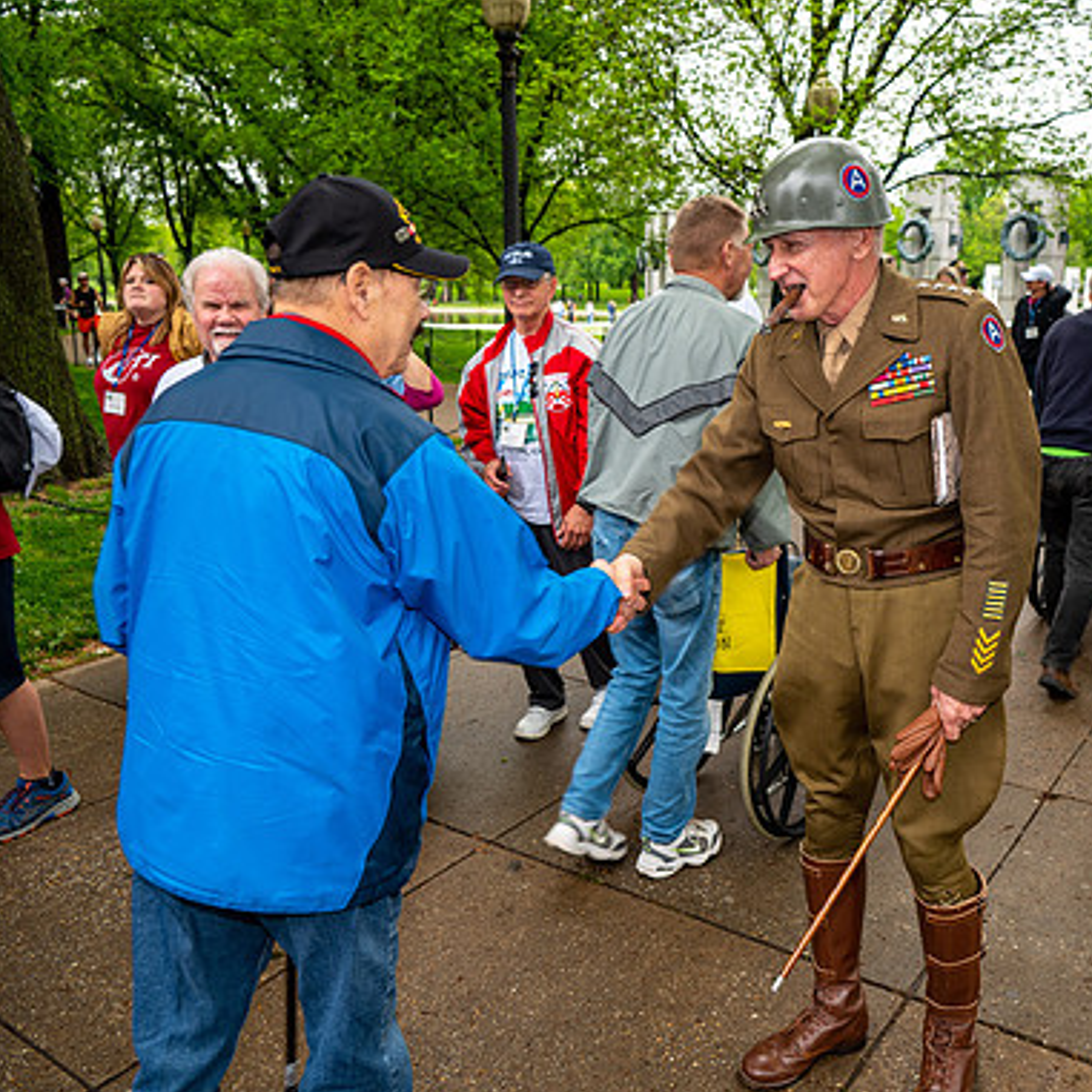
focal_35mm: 31
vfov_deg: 52.5
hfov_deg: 52.2
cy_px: 545
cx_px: 659
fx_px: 1106
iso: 100
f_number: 4
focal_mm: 24
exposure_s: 1/60
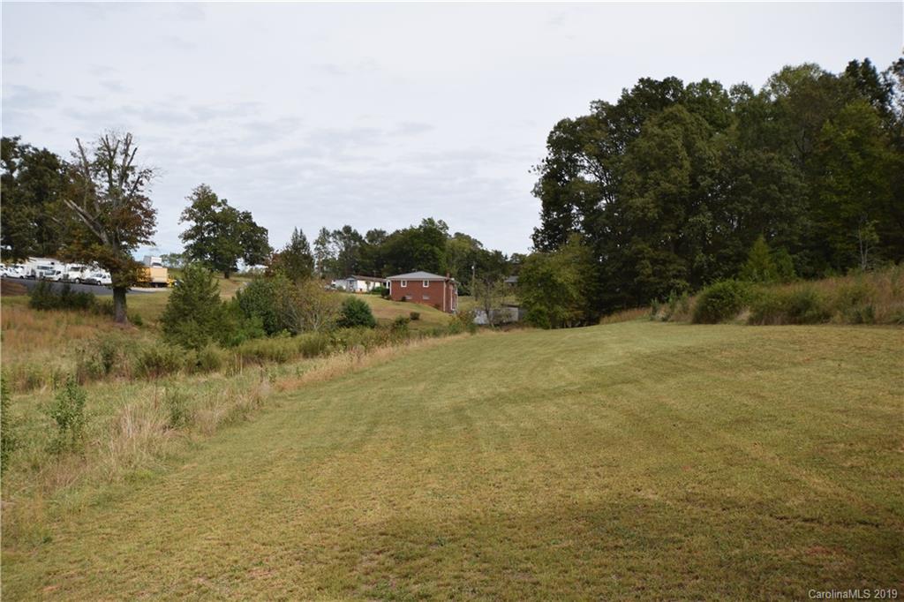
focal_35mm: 33
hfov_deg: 57.2
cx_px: 452
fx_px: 828
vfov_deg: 39.9
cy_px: 301
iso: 100
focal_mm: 22
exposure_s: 1/200
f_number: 8
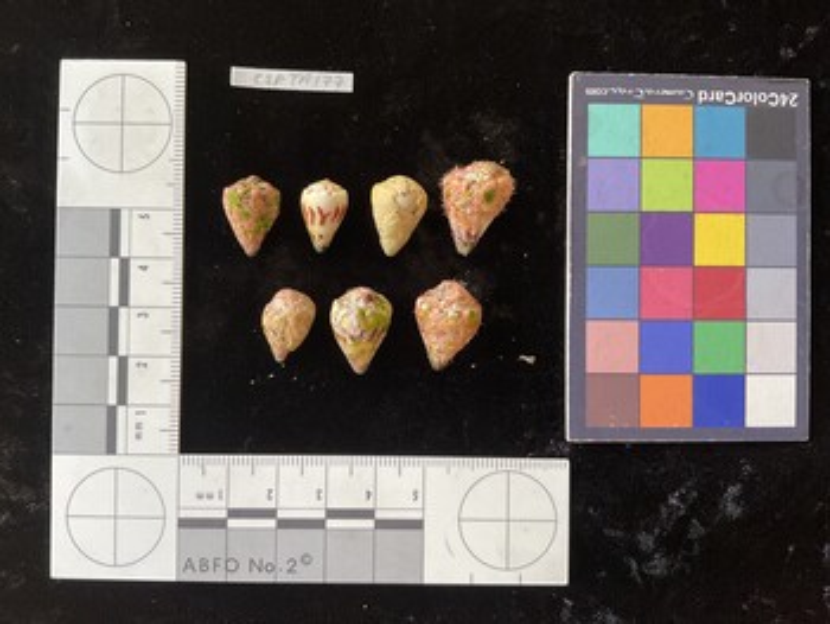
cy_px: 312
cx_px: 415
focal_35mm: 29
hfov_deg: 61.6
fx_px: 696
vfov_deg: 48.3
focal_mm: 3
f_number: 1.8
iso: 100
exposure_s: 1/60
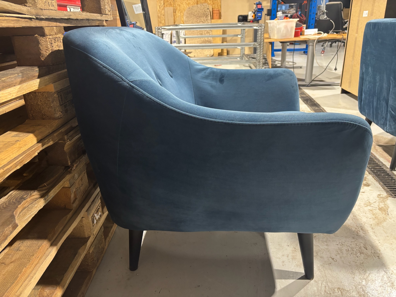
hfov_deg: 67.3
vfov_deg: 53.1
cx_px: 198
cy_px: 148
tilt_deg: -23.1
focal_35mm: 26
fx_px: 297
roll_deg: +1.9
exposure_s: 1/50
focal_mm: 5.96
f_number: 1.6
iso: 160
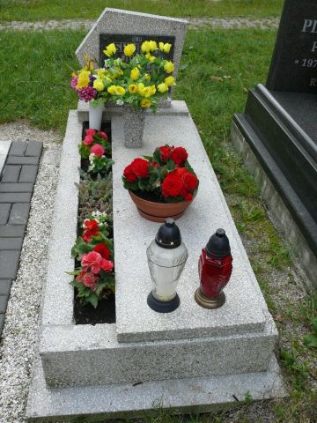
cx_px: 158
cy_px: 212
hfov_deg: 40.7
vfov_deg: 52.6
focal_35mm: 35
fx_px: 427
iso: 100
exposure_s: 1/250
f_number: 4
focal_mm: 7.4
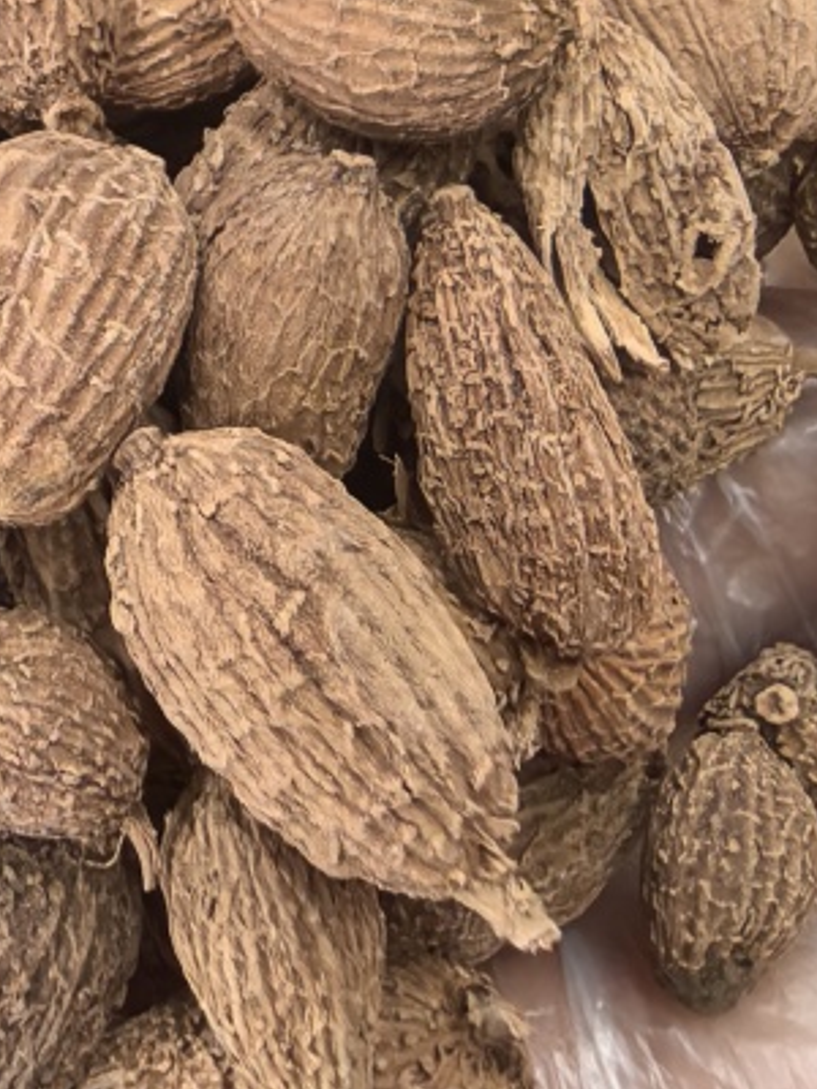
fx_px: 2266
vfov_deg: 26.6
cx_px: -131
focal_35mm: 72
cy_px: 255
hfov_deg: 19.4
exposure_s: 1/50
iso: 125
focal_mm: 1.76
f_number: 2.2
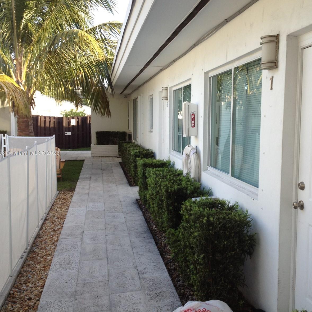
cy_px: 153
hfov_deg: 39.9
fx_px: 428
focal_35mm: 42
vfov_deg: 40.0
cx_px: 187
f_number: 2.4
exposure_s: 1/193
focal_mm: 4.28
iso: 64
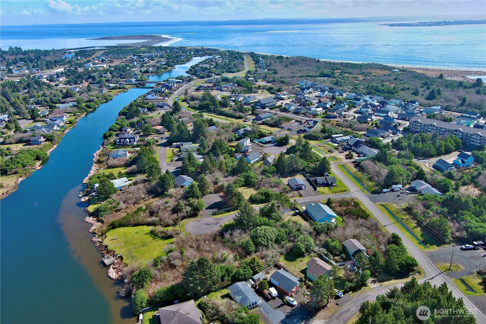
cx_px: 243
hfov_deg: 63.7
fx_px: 391
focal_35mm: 29
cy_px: 162
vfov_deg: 45.0
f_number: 2.8
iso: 100
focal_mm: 10.57
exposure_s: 1/875
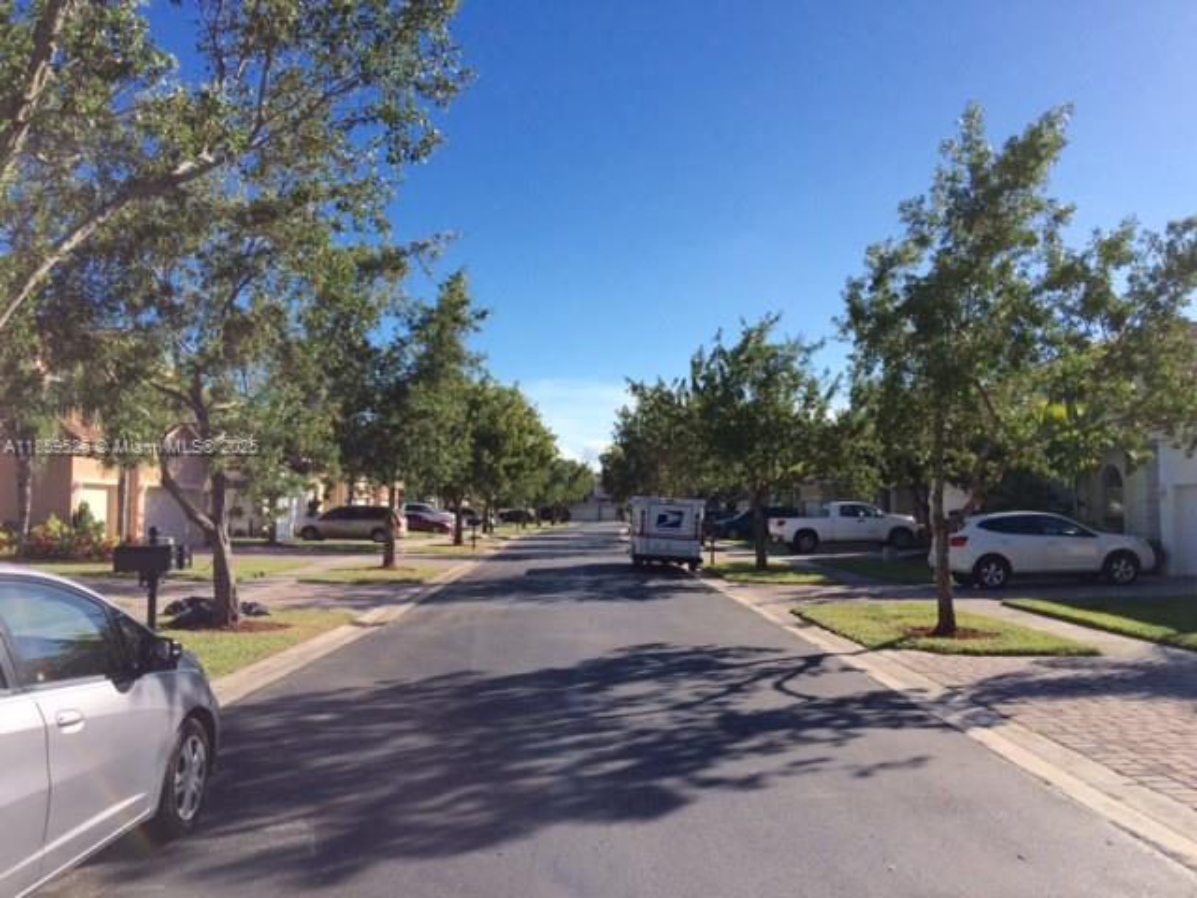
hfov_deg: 61.7
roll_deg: +0.8
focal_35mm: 29
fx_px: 1003
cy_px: 449
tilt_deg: +2.9
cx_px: 598
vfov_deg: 48.2
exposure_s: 1/2564
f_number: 2.2
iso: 32
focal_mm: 4.15
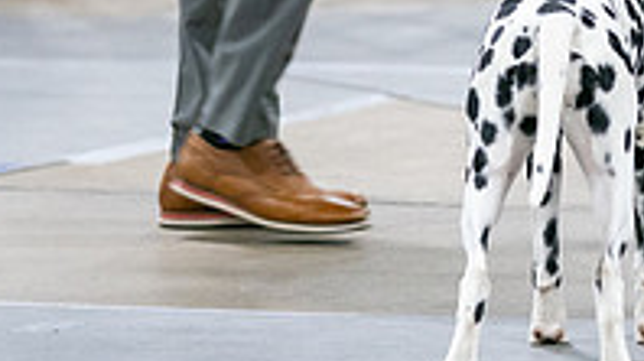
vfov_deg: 2.9
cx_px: 324
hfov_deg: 5.2
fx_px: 7132
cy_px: -267
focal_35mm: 418
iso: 4000
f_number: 2.8
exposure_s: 1/200
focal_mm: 117
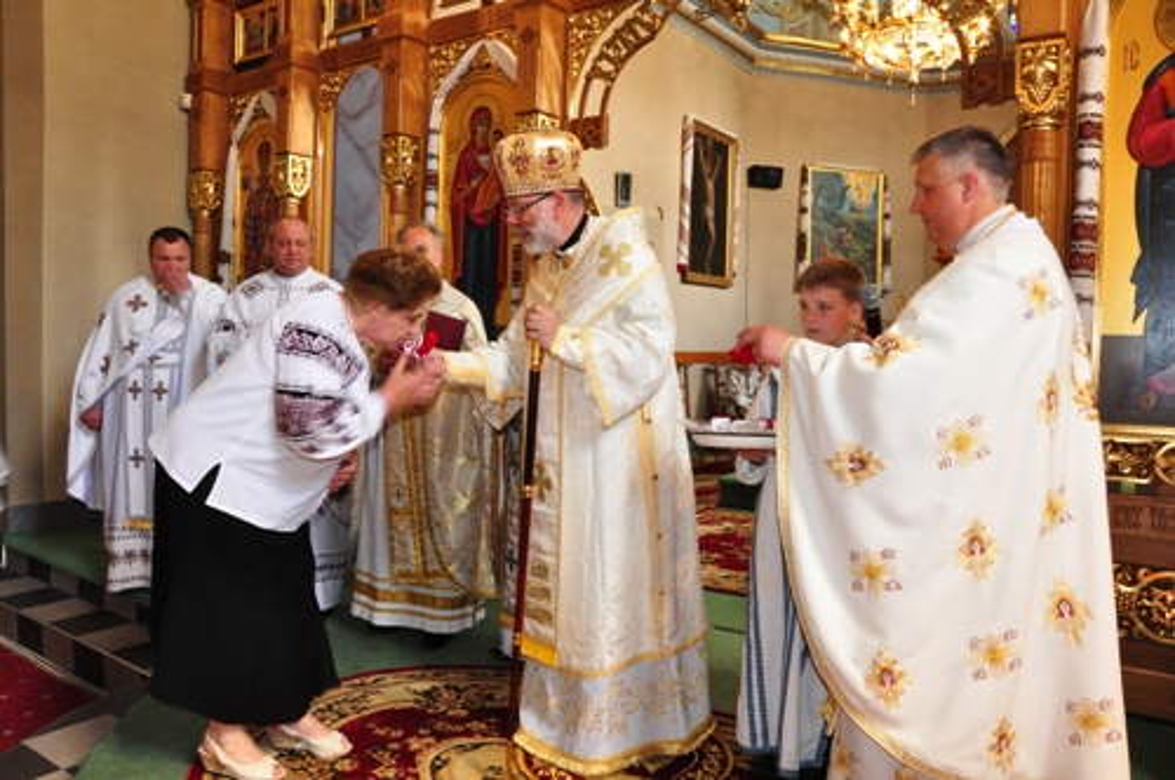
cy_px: 390
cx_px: 588
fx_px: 880
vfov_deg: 47.8
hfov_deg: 67.4
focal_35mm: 27
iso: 2000
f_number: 13
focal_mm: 18
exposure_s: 1/20
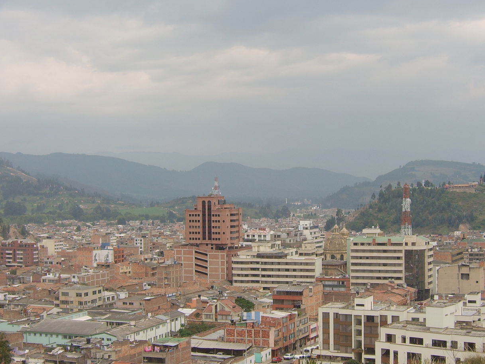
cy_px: 205
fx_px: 686
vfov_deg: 29.6
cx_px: 255
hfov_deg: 38.9
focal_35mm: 49
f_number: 6.7
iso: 50
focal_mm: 8.13
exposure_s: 1/162
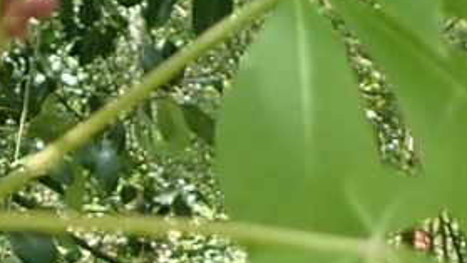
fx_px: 2898
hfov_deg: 9.0
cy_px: 405
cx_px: -234
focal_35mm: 234
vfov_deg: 5.1
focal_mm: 5.5
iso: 100
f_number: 2.3
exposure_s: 1/200
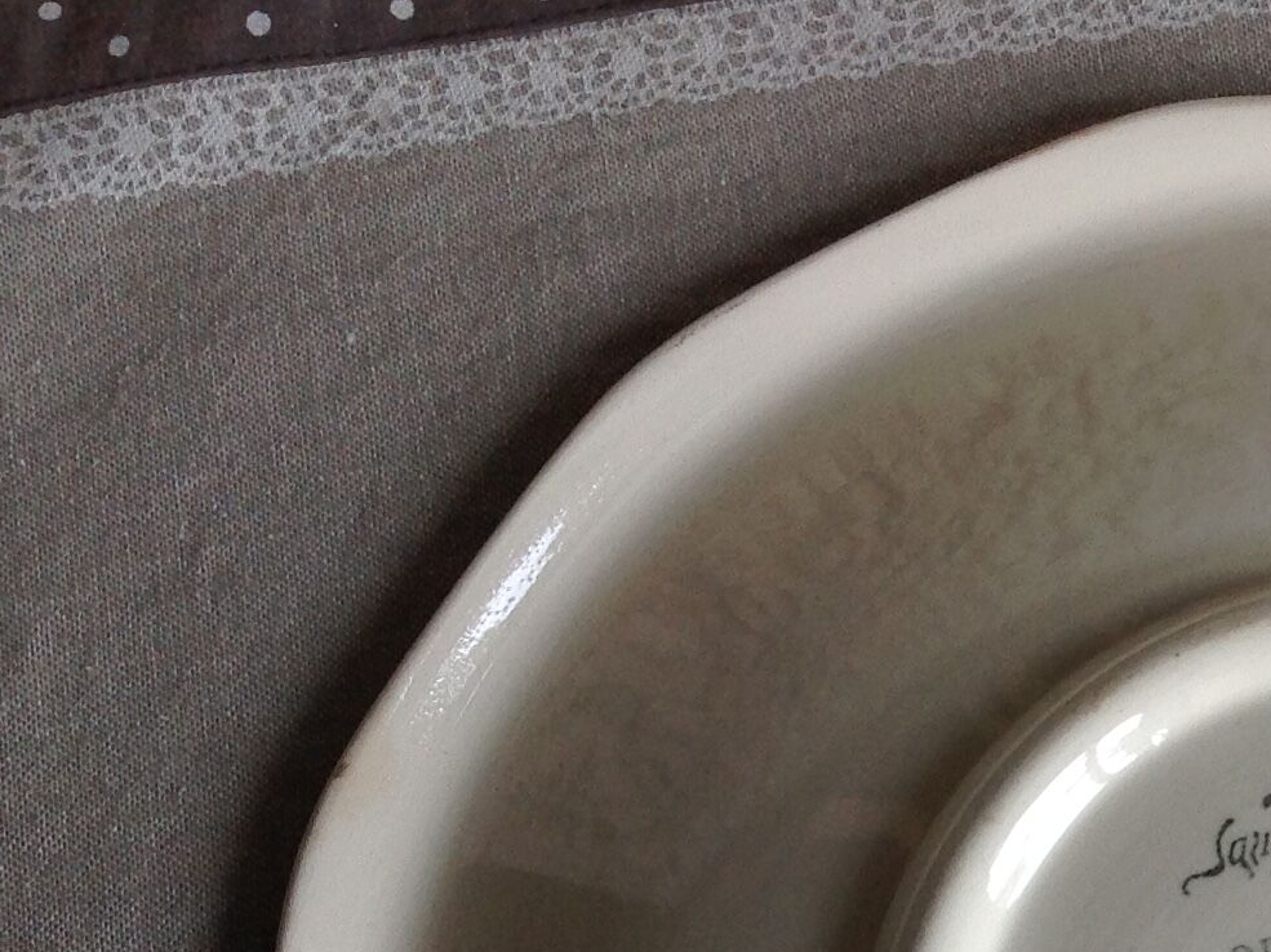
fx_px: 3377
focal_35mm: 92
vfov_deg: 15.5
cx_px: 1498
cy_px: 1102
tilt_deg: -78.3
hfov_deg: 20.1
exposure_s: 1/196
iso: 50
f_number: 2.4
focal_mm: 4.28
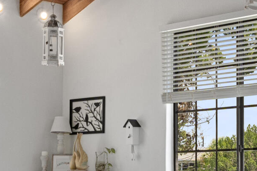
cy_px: 157
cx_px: 204
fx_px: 689
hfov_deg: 20.9
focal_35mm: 96
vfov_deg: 14.0
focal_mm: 13
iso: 320
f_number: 8
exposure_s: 1/13
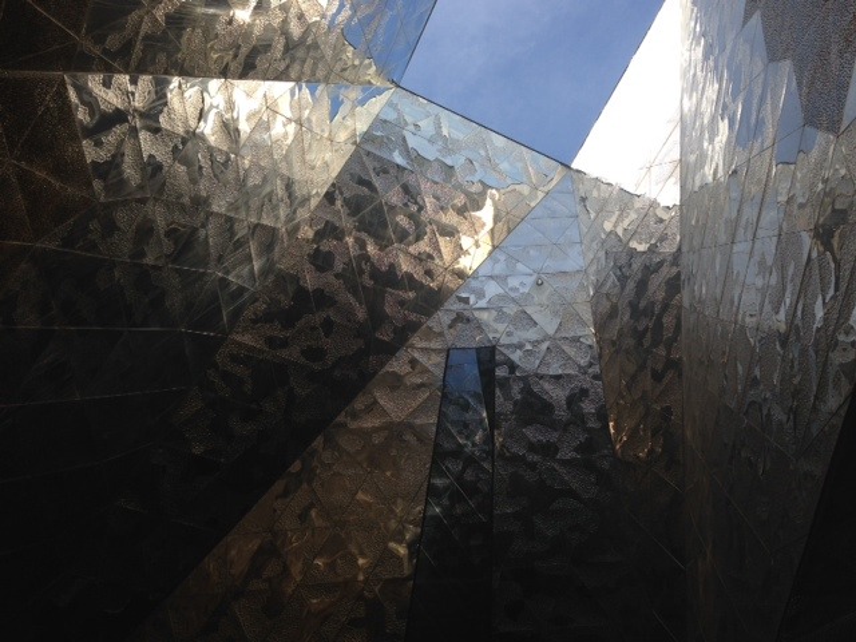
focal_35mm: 33
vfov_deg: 42.9
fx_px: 816
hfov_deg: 55.4
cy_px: 321
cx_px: 428
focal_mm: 4.12
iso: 50
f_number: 2.4
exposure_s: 1/609
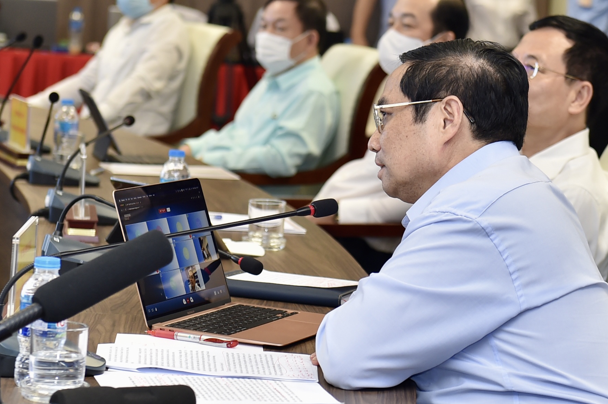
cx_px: 312
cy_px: 197
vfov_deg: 18.9
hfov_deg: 28.1
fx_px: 1214
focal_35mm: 72
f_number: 4
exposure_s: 1/125
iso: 800
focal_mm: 70
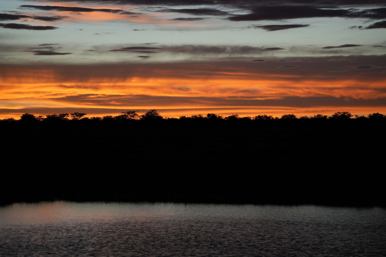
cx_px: 193
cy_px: 128
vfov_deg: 8.4
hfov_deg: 12.5
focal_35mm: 164
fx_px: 1758
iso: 500
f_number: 6.3
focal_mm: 164
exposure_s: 1/200
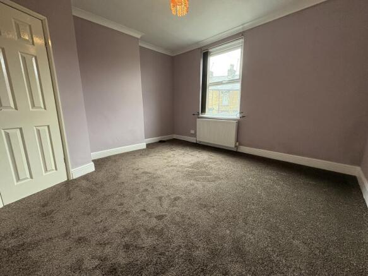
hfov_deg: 102.1
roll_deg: +0.8
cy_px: 138
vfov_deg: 85.7
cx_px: 184
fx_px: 149
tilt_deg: -9.7
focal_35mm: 14
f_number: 2.2
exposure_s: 1/60
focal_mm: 2.22
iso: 250
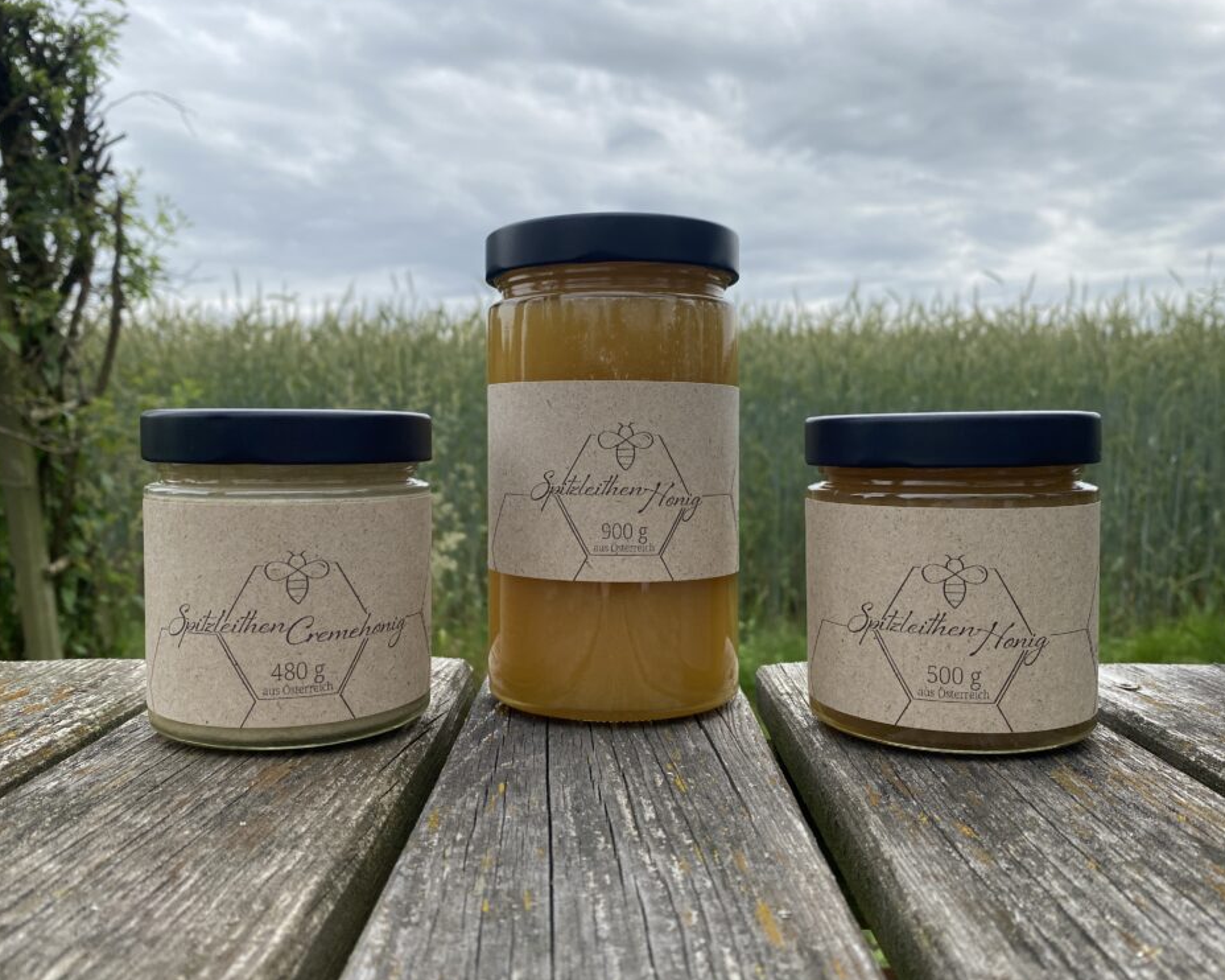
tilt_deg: -4.9
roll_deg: +0.9
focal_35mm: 28
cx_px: 607
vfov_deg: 51.5
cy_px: 489
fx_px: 1015
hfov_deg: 62.2
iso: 32
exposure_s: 1/1182
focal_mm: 4.25
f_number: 1.8
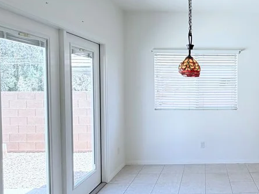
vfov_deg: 44.1
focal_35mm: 32
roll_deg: +0.7
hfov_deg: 52.4
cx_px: 214
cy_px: 91
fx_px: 239
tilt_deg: -0.8
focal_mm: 2.22
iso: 64
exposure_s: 1/172
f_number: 2.2
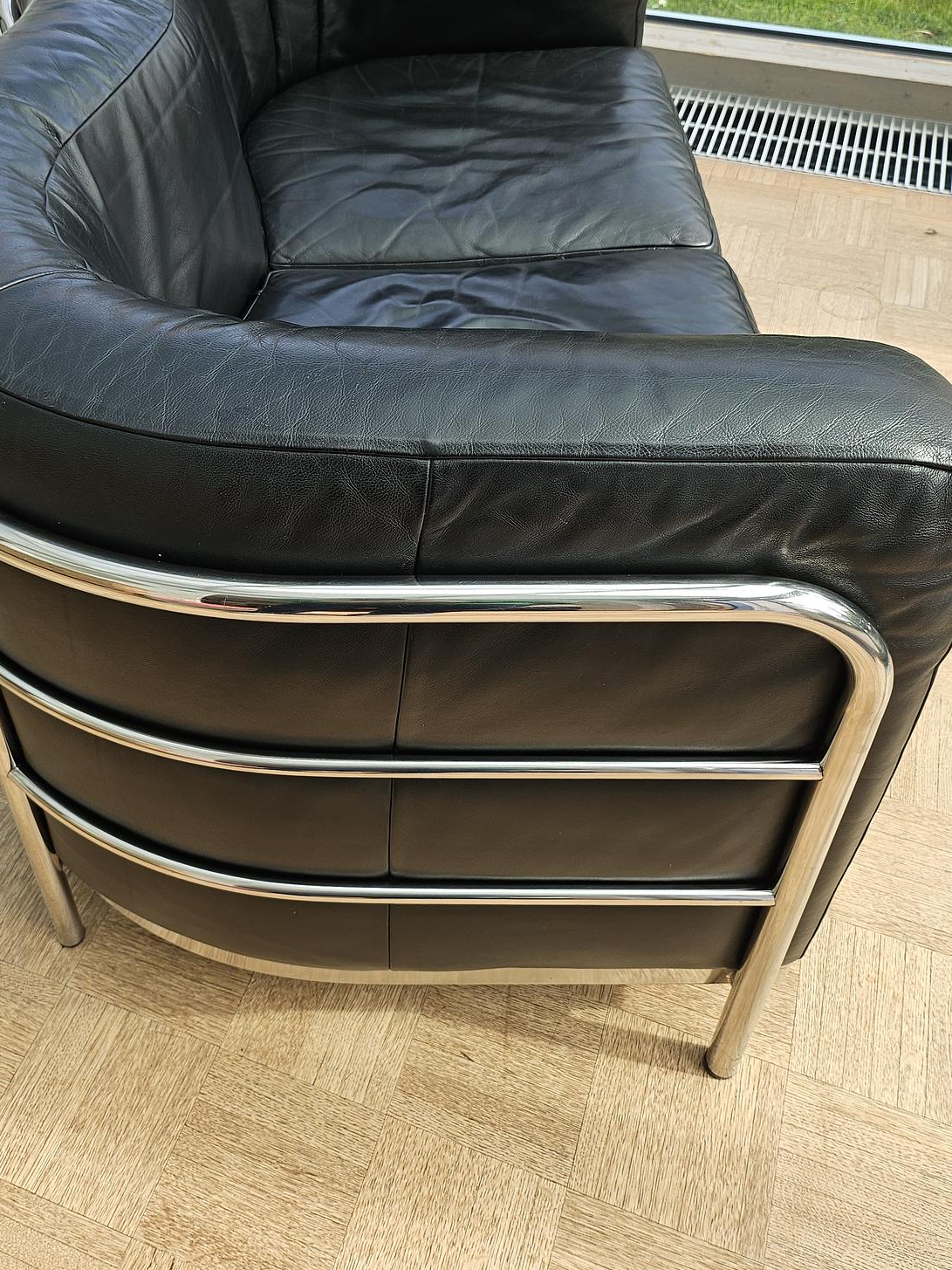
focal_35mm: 33
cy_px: 440
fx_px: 1210
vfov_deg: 54.4
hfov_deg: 42.8
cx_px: 387
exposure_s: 1/636
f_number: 1.8
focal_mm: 5
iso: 50
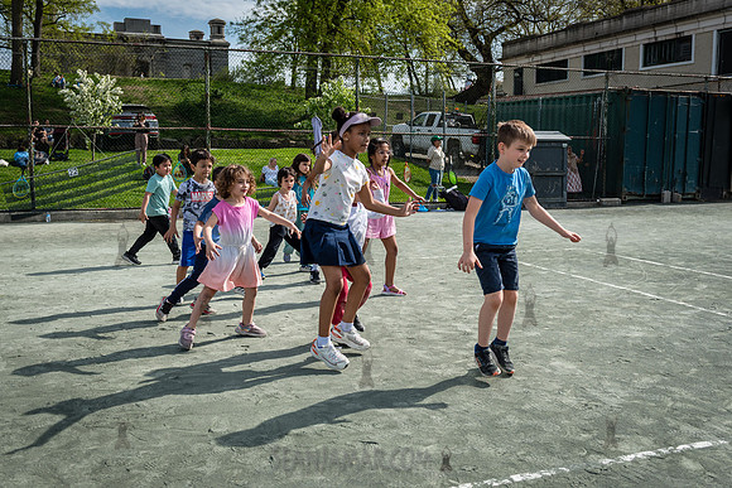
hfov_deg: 51.5
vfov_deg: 35.7
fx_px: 759
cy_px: 244
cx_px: 366
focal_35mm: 37
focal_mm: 32
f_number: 4
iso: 100
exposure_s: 1/1000
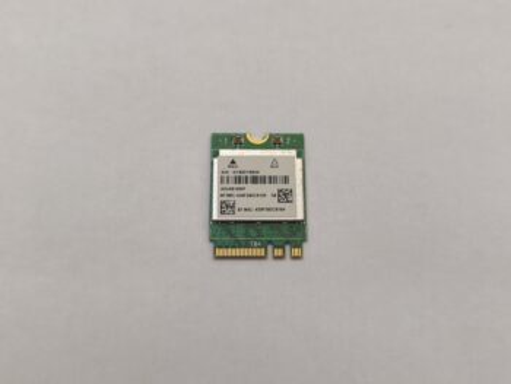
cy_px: 192
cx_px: 256
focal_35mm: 35
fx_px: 517
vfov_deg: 40.7
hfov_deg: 52.6
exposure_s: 1/50
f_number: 1.6
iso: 400
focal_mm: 6.57
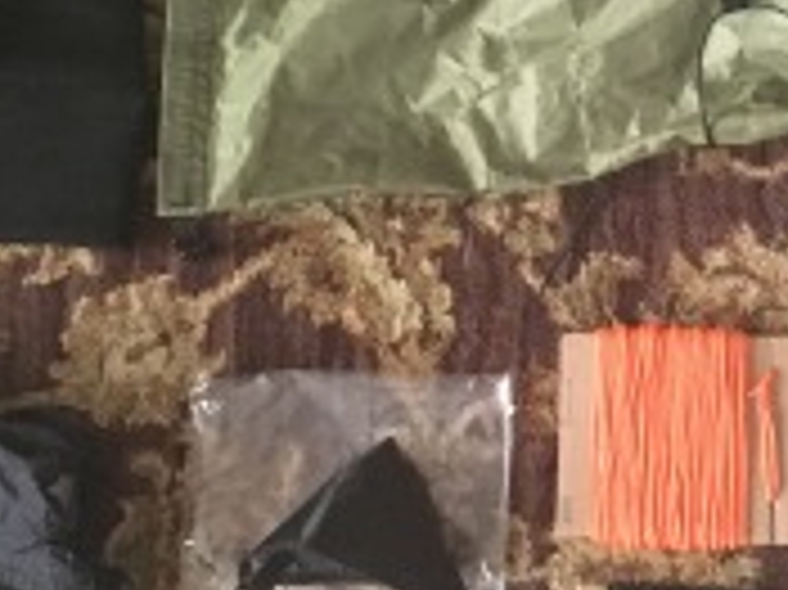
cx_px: 779
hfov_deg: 18.1
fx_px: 2411
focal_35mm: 106
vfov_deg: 13.8
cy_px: 18
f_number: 2.2
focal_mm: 4.15
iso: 320
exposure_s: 1/15
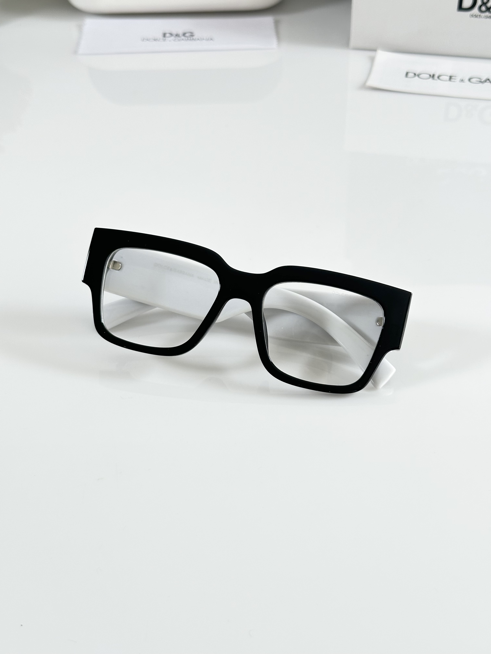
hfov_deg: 30.3
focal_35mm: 48
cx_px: 246
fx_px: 908
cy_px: 327
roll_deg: +1.5
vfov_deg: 39.7
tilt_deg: -40.1
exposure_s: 1/121
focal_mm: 6.86
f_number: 1.78
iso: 80
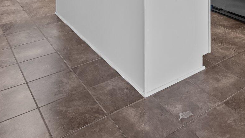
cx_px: 144
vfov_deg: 22.9
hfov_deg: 50.2
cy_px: -79
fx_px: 260
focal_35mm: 40
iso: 200
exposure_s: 1/4
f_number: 5.6
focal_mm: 7
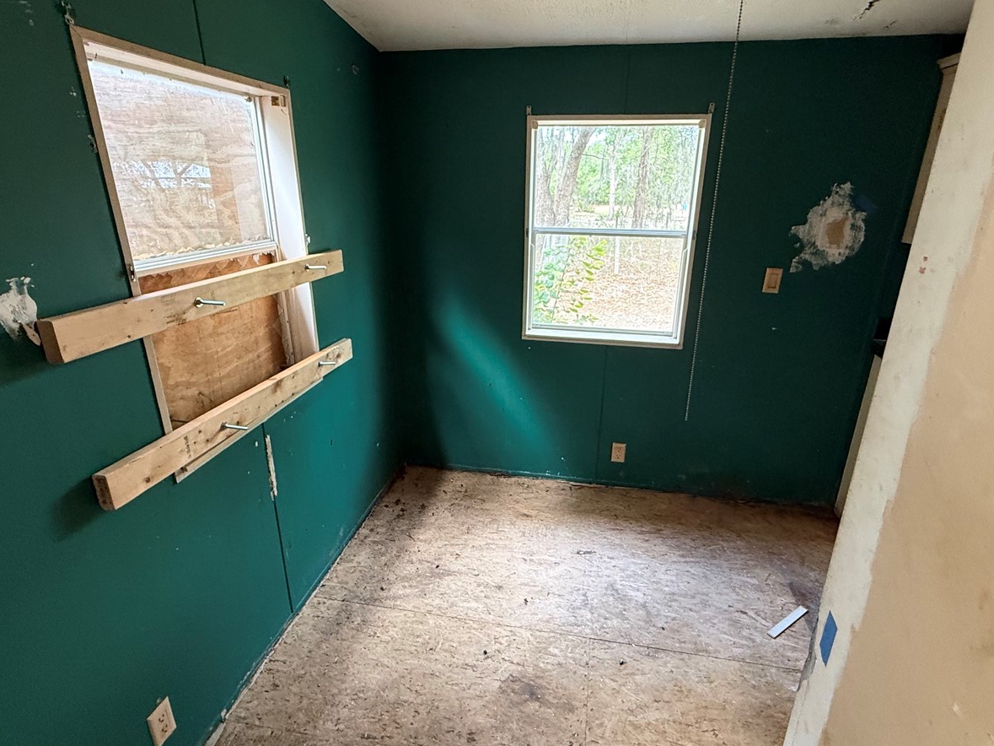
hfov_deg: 84.7
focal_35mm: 19
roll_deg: -0.2
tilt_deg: -18.1
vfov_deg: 68.7
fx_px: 546
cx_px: 504
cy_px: 381
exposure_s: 1/60
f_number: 2.2
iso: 400
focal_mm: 2.22
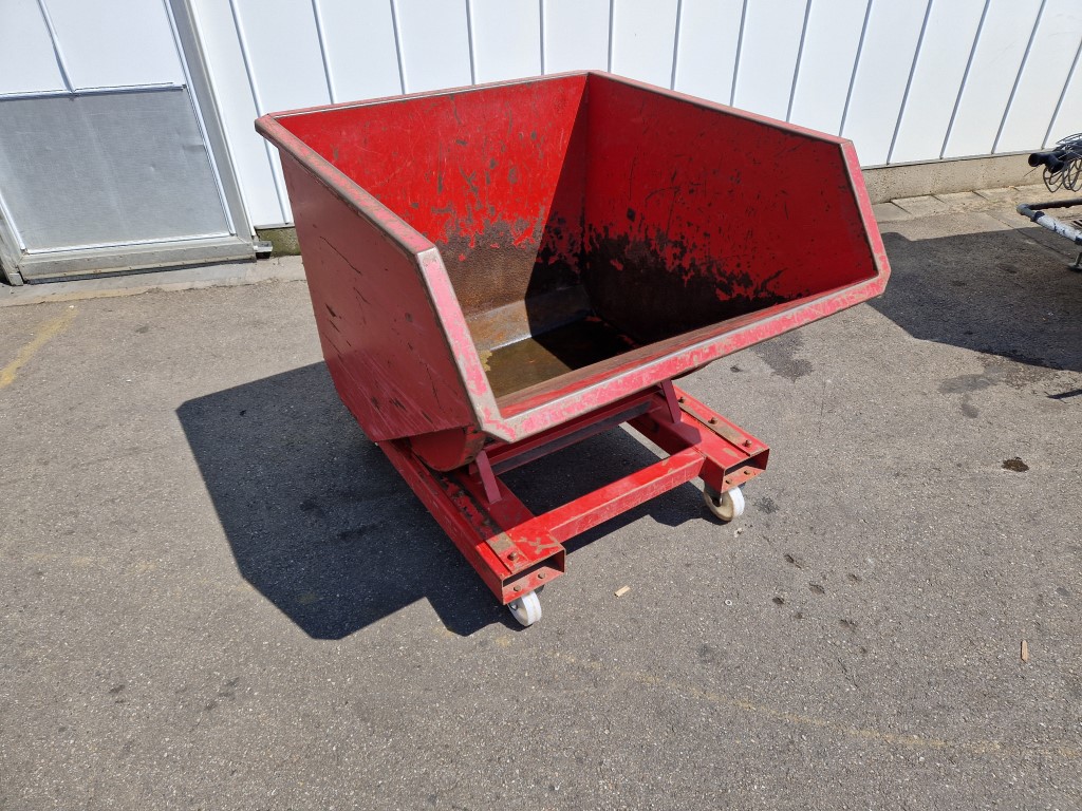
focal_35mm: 23
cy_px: 406
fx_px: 719
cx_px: 541
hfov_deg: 73.9
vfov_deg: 58.9
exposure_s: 1/1160
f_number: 1.8
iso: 50
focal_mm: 5.4
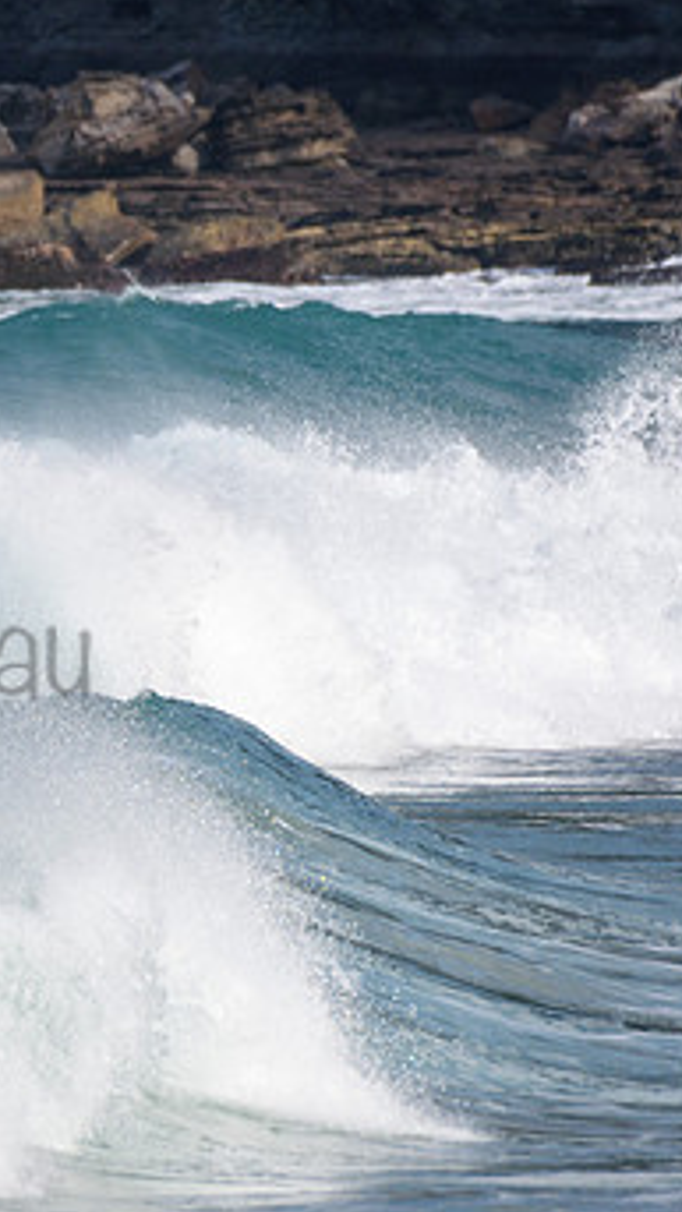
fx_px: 42716
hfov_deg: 0.9
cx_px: -283
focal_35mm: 1329
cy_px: 613
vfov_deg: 1.6
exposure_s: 1/1600
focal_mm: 500
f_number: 5.6
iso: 220
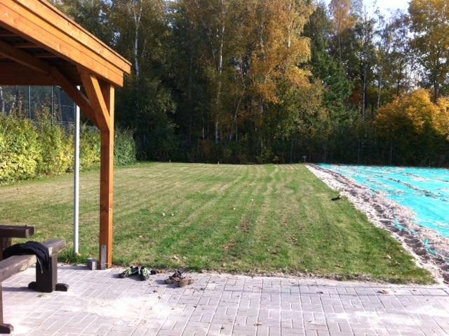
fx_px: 453
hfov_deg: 52.7
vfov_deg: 40.6
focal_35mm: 35
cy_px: 168
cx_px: 224
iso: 80
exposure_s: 1/471
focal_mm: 3.85
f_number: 2.8
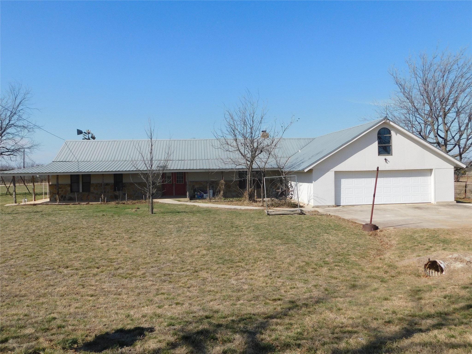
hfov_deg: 60.0
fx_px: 409
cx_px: 236
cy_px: 177
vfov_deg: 46.8
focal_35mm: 30
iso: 125
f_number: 6.4
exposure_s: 1/500
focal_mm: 5.3
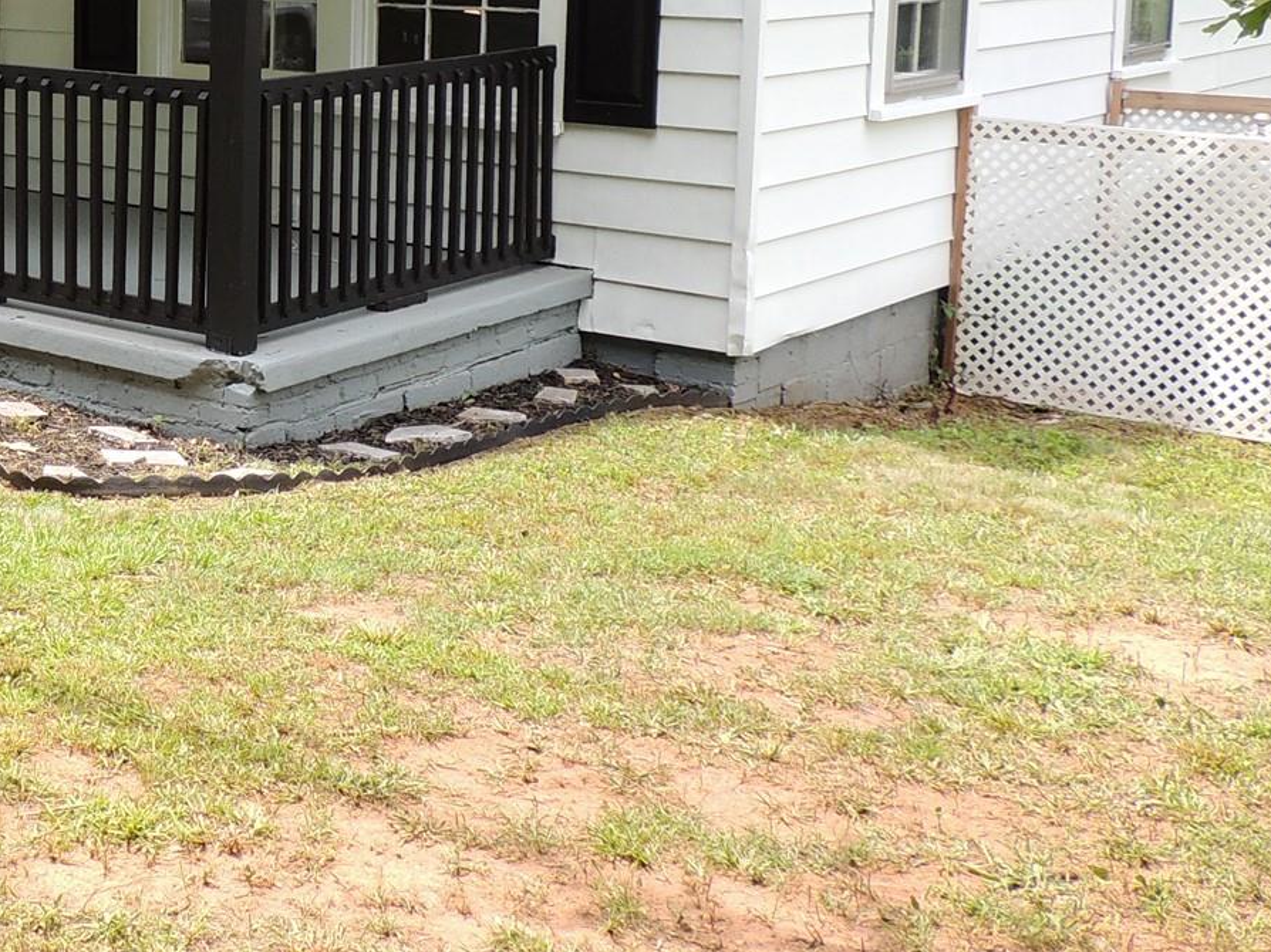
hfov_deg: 32.2
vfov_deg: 26.0
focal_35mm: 55
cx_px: -4
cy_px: 158
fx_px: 2019
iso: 100
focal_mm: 4.3
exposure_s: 1/400
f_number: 3
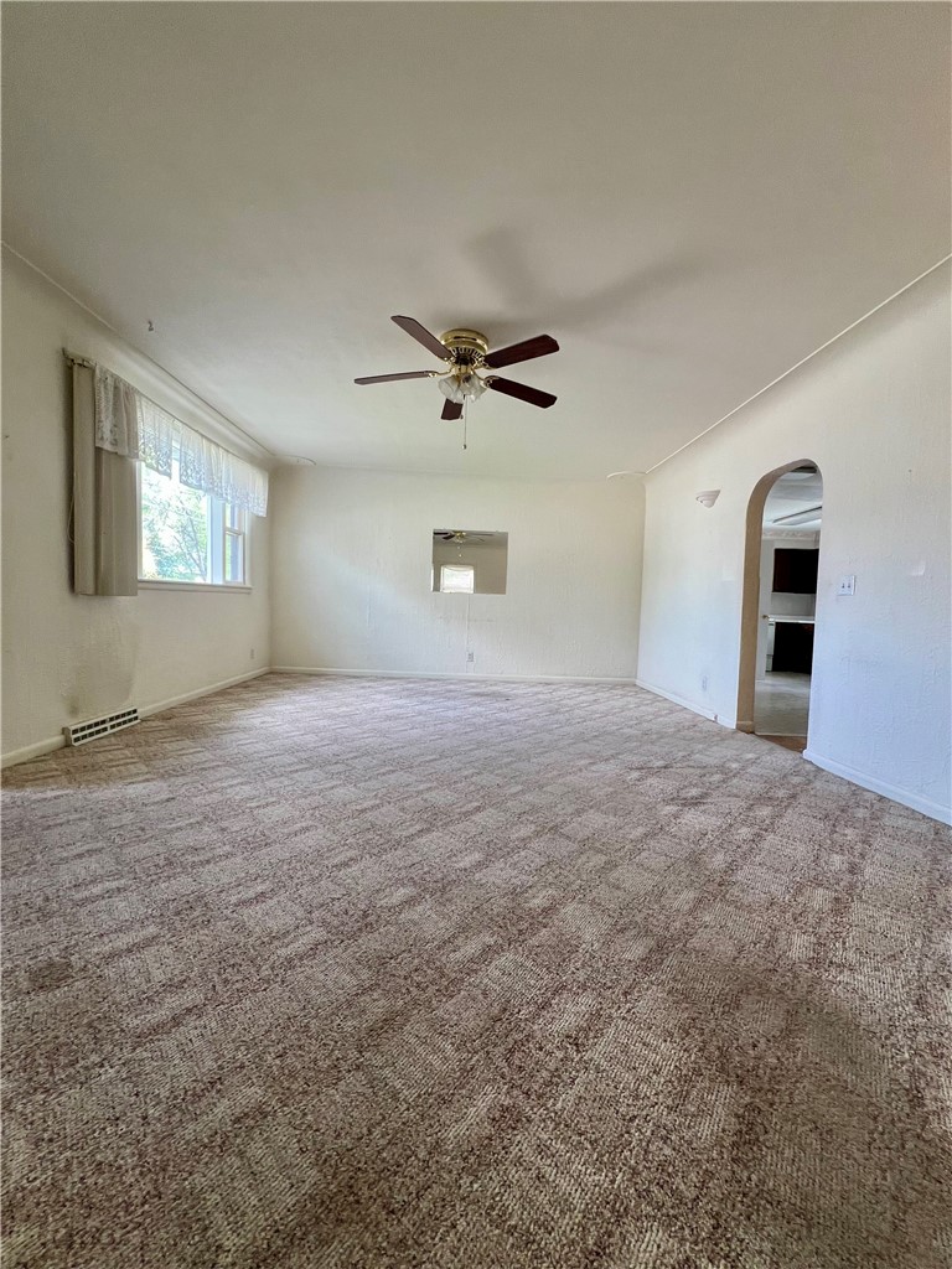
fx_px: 477
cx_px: 476
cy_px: 634
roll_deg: -1.4
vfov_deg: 106.2
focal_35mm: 13
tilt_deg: -2.6
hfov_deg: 89.9
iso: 100
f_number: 1.8
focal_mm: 1.57
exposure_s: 1/120
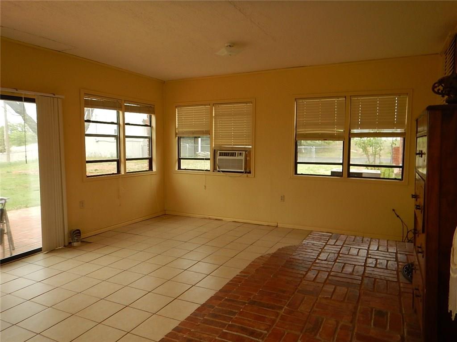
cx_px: 228
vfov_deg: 56.8
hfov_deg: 71.6
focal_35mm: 24
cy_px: 171
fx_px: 317
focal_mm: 4.3
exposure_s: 1/200
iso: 125
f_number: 2.8
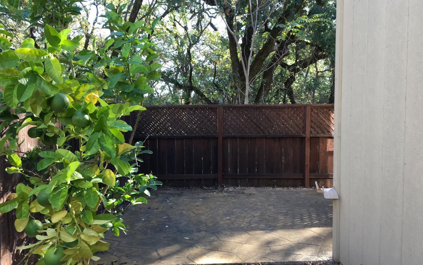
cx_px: 212
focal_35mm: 31
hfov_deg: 61.2
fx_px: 357
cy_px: 141
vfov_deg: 40.6
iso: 40
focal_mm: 4.15
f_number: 2.2
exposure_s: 1/120
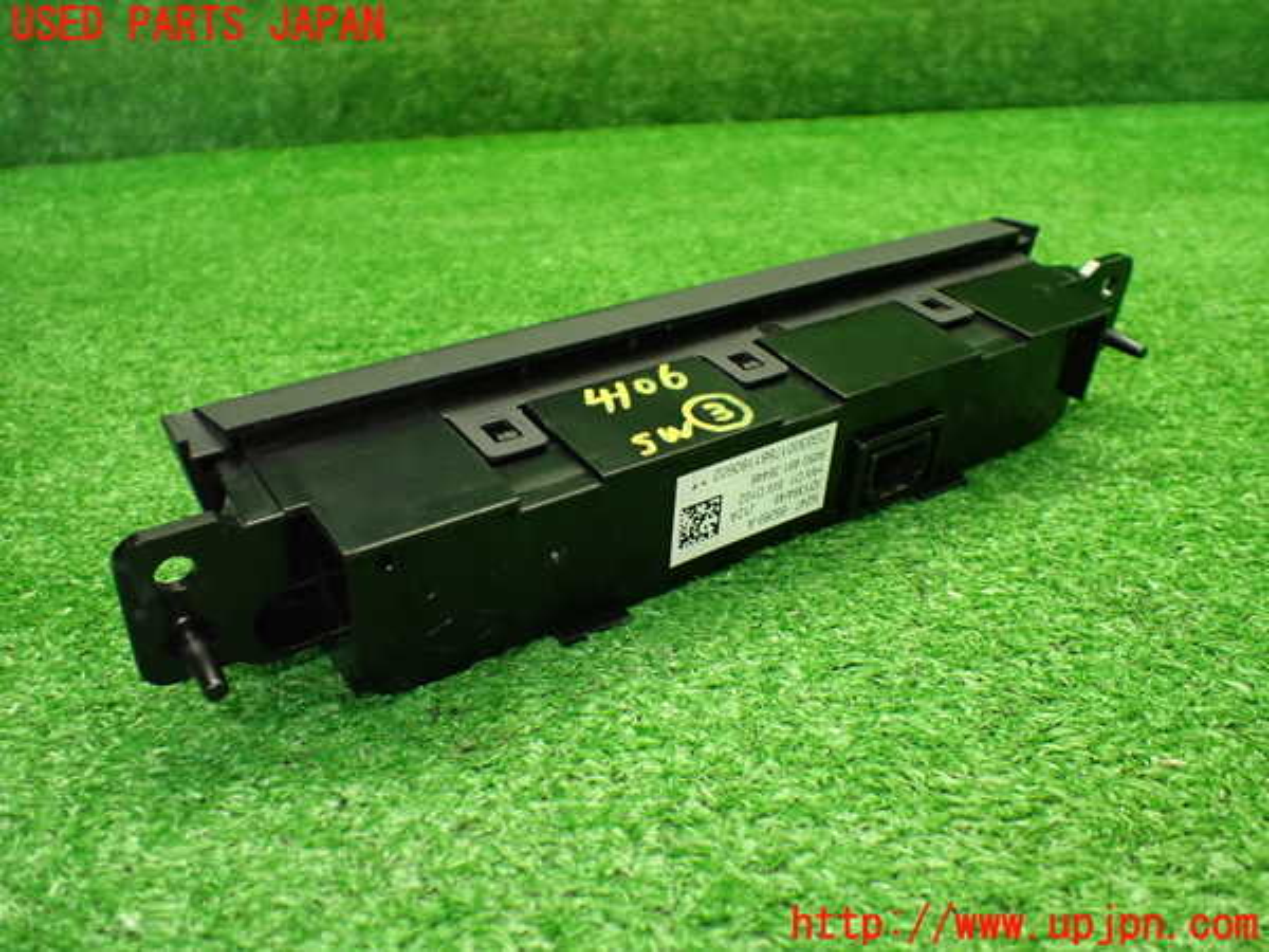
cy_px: 476
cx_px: 634
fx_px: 1100
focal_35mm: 30
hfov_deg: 60.0
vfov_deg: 46.8
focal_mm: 5.4
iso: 800
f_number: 2.3
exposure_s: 1/125
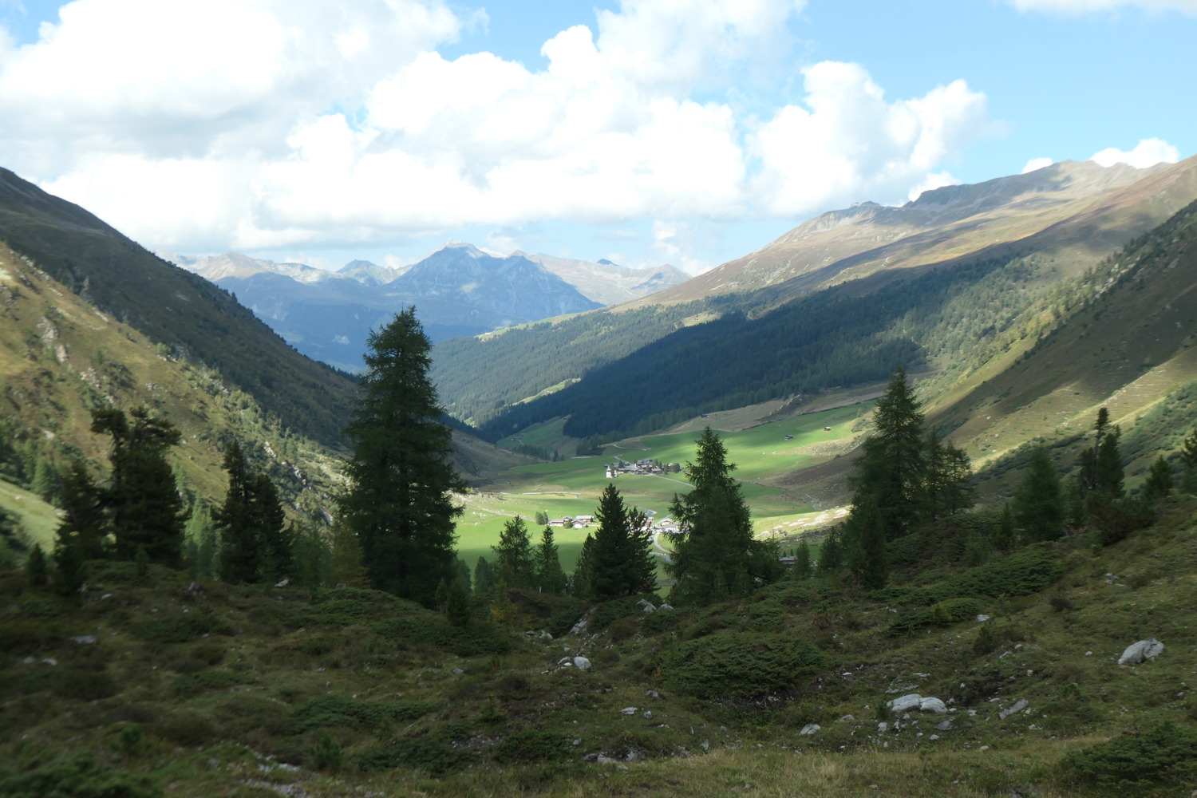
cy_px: 399
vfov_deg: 28.6
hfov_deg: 41.9
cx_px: 598
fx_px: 1563
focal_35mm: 47
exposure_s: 1/800
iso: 200
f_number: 4.1
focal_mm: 17.1
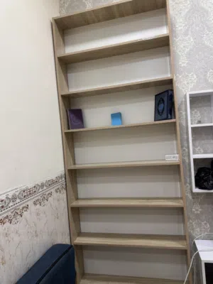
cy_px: 142
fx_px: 197
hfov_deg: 56.8
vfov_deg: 71.6
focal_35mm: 24
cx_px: 106
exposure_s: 1/50
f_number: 1.78
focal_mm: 6.86
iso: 160
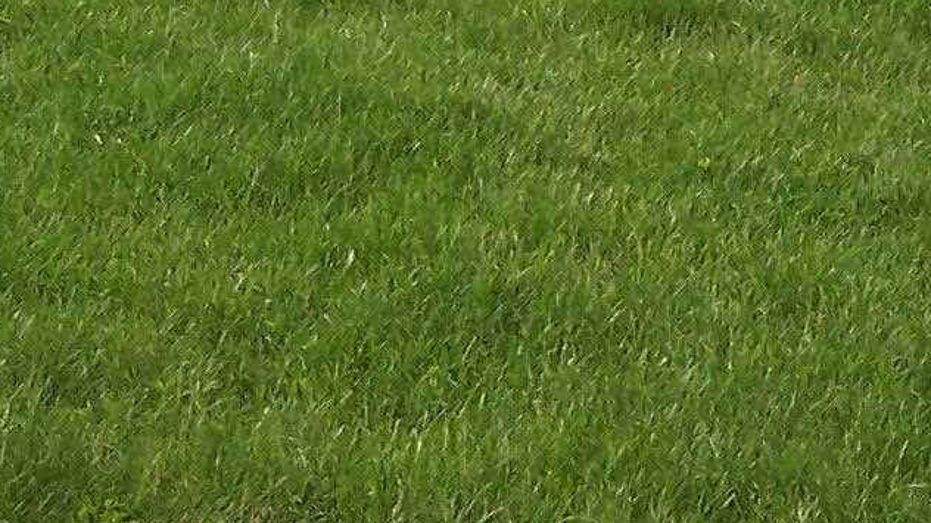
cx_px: 782
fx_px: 4171
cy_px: -570
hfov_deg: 12.7
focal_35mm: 169
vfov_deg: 6.9
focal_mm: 8
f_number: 4.8
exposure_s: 1/700
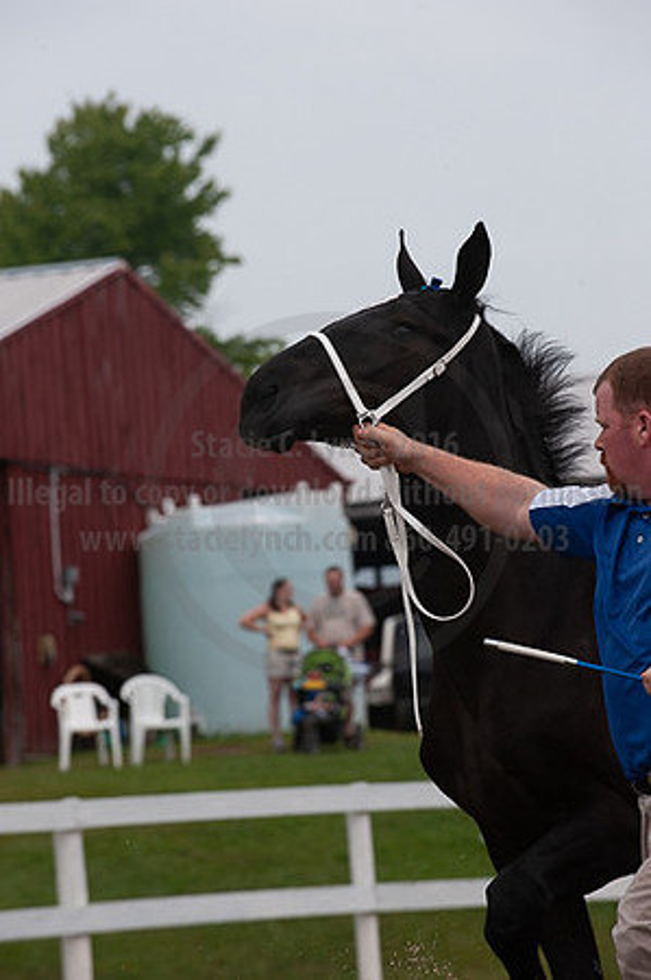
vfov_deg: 10.3
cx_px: 326
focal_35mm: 200
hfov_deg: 6.9
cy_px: 490
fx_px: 5437
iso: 640
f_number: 5.6
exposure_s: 1/1250
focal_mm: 200
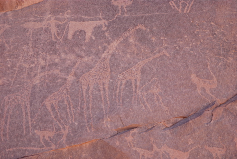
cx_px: 118
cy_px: 80
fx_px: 910
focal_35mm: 138
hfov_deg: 14.8
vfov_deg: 10.0
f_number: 4.5
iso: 200
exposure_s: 1/320
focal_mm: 92
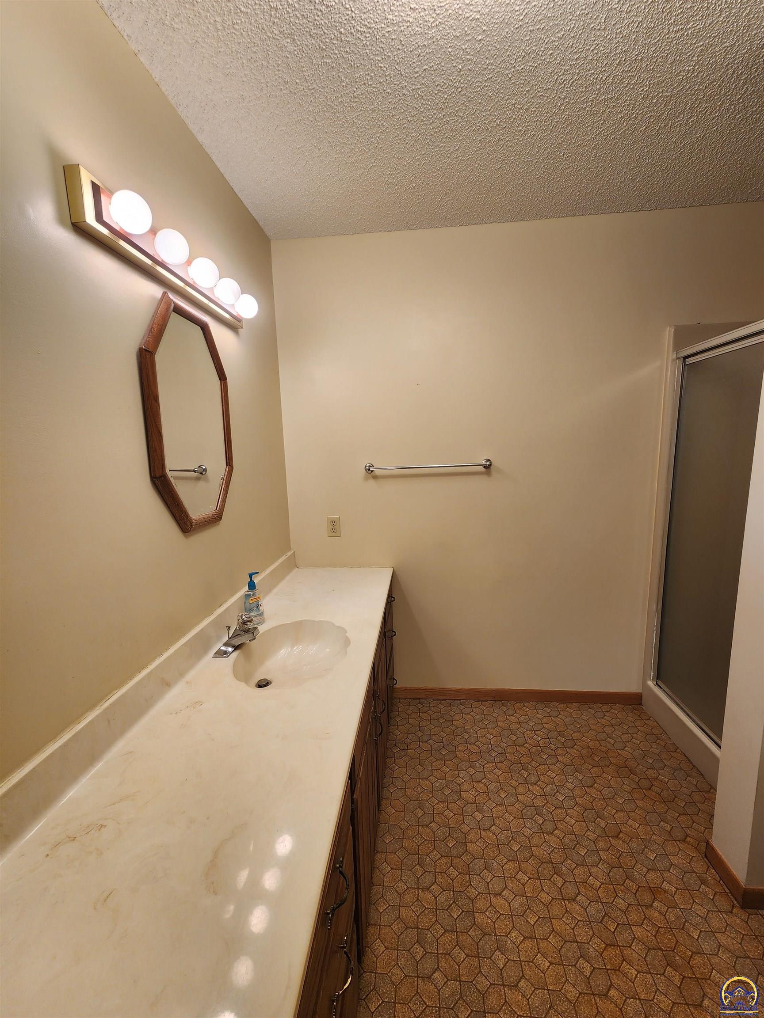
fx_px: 383
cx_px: 382
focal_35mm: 13
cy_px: 509
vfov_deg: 106.2
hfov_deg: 89.9
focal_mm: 2.2
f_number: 2.2
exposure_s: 1/60
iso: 100
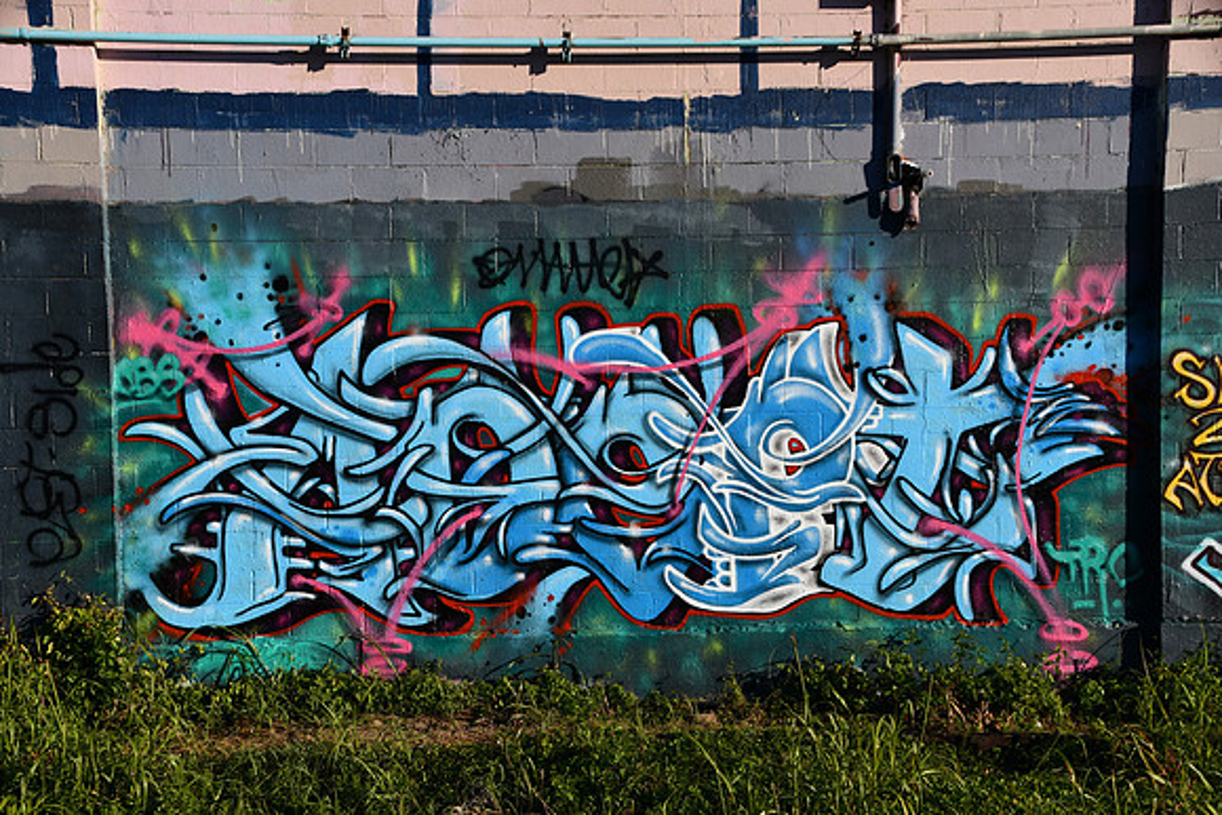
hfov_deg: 30.5
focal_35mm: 66
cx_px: 611
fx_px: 2241
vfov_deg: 20.6
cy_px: 408
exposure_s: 1/320
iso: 100
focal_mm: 44
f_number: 9
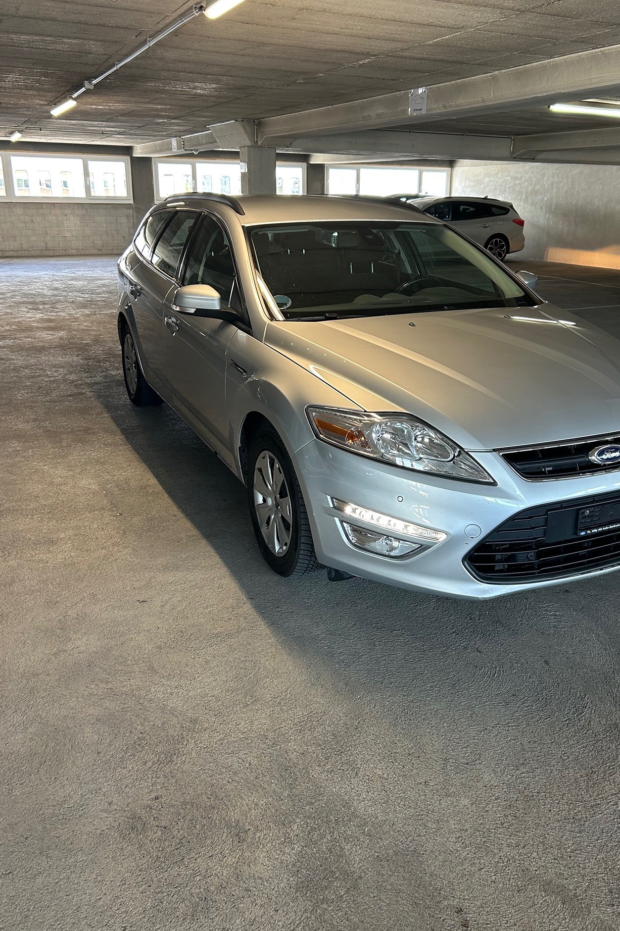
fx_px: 749
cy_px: 438
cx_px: 350
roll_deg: +0.5
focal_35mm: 29
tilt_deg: -16.2
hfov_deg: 44.9
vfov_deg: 63.6
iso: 125
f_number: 1.5
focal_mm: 5.7
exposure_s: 1/100
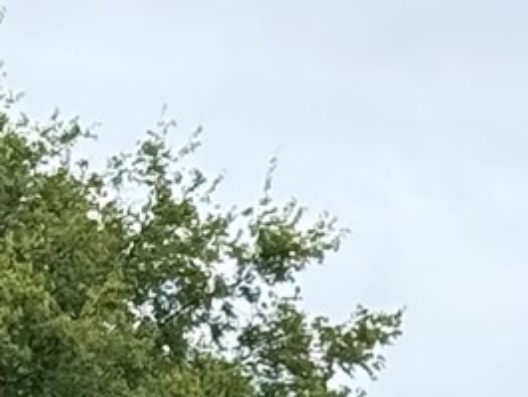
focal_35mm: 348
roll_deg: -0.2
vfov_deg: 4.1
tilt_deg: -0.8
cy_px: 1390
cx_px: -470
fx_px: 5310
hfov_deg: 5.6
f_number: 1.78
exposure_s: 1/778
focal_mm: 6.76
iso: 100
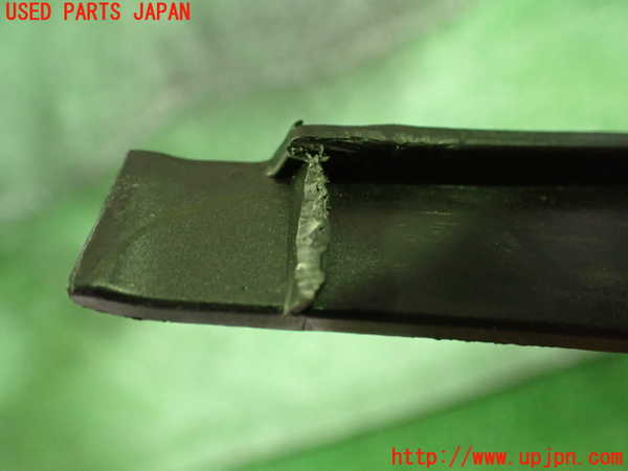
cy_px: 236
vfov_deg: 46.8
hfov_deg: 60.0
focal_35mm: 30
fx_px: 544
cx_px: 314
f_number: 2.3
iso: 1000
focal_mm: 5.4
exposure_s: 1/30
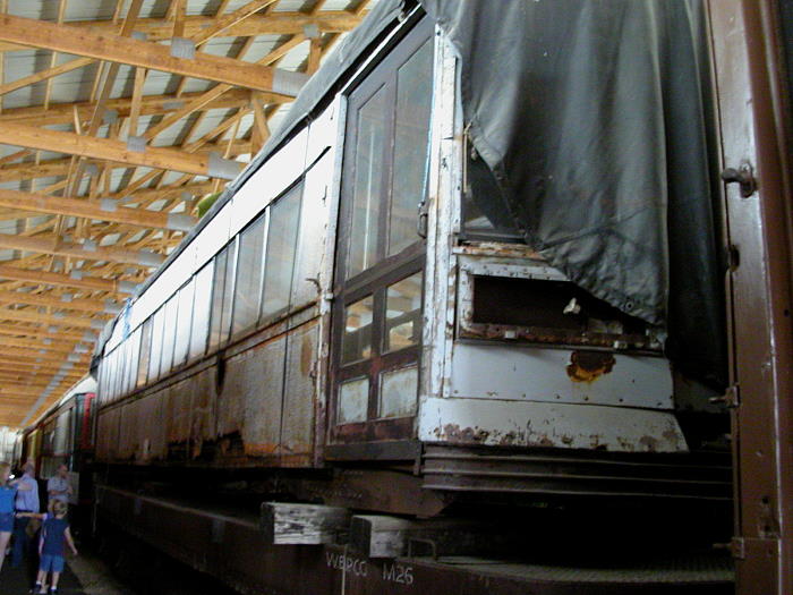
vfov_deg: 38.7
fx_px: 848
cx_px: 396
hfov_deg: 50.1
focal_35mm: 37
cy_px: 298
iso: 400
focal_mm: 5.6
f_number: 2.7
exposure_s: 1/11.8
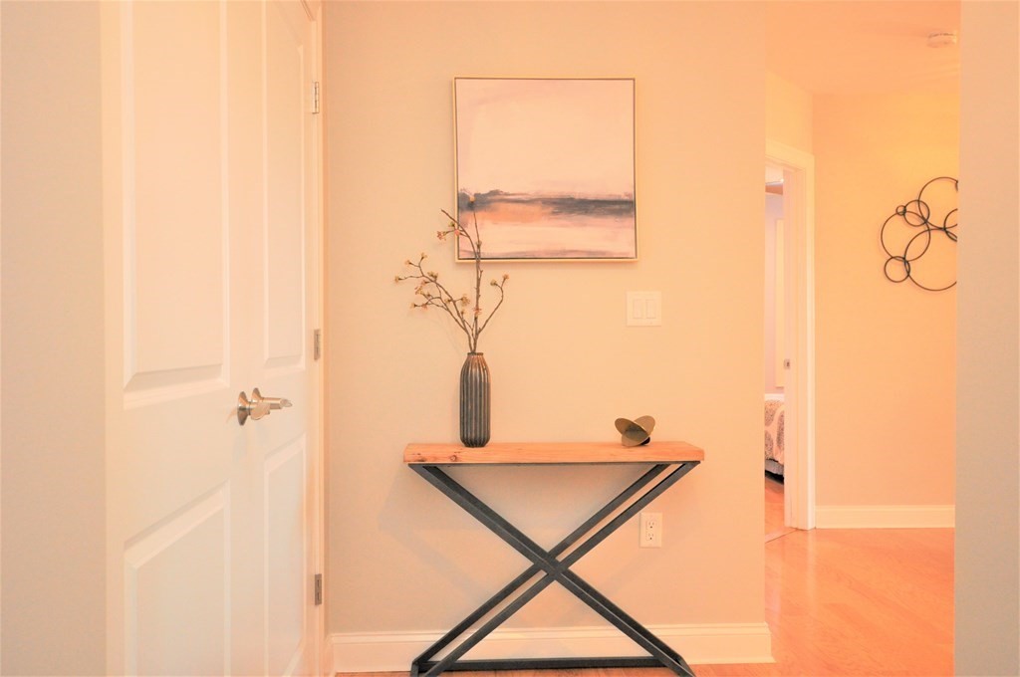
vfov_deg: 39.9
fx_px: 934
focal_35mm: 33
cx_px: 510
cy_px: 338
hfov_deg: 57.3
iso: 800
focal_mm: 22
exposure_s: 1/60
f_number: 4.5
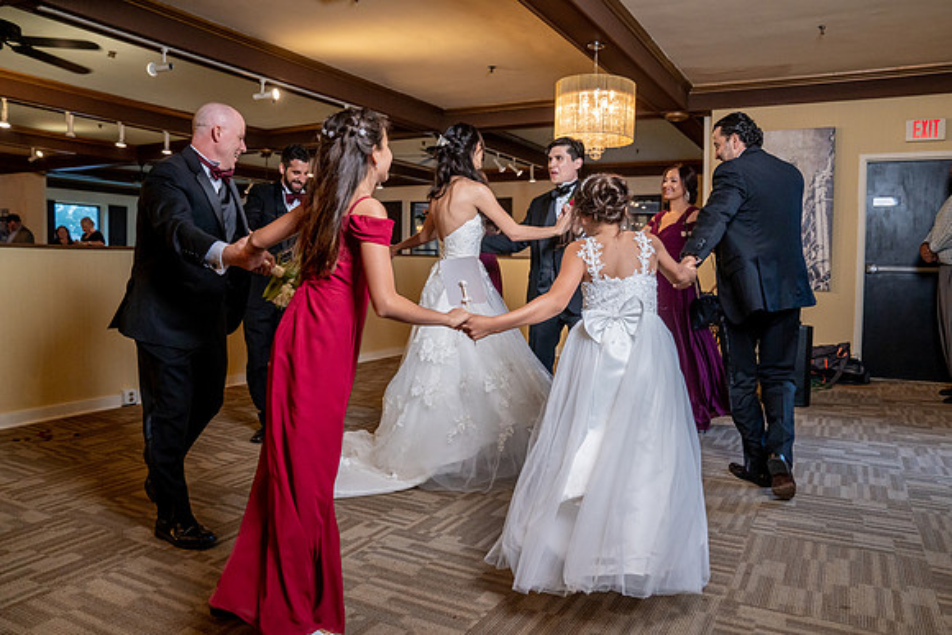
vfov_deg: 50.9
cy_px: 302
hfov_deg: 71.0
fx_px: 666
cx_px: 500
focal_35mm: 25
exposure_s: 1/200
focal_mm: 24
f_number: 4
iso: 2000
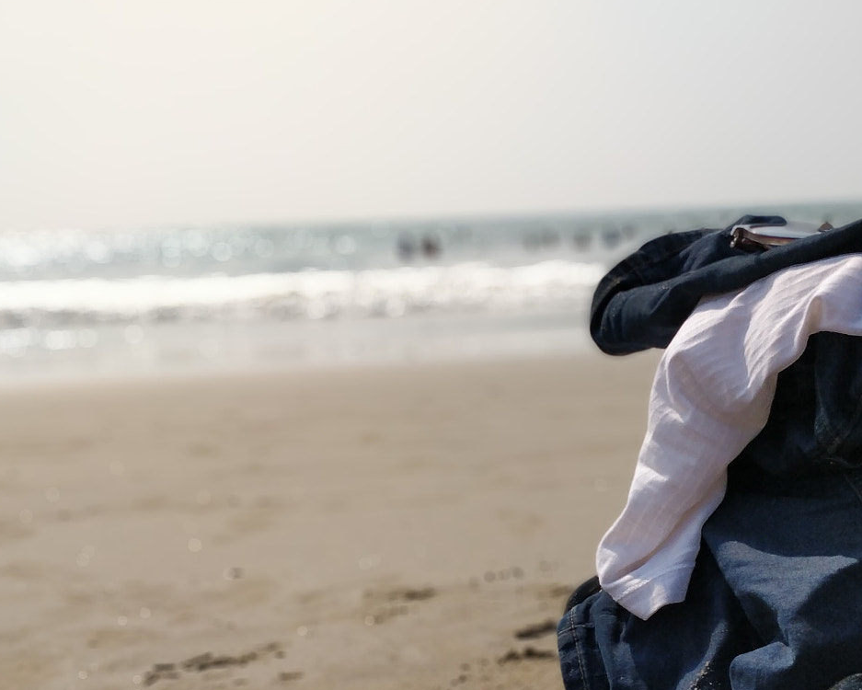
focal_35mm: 40
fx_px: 1021
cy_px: 518
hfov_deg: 45.3
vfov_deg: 36.5
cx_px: 554
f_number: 1.7
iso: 250
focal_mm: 4.1
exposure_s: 1/4444
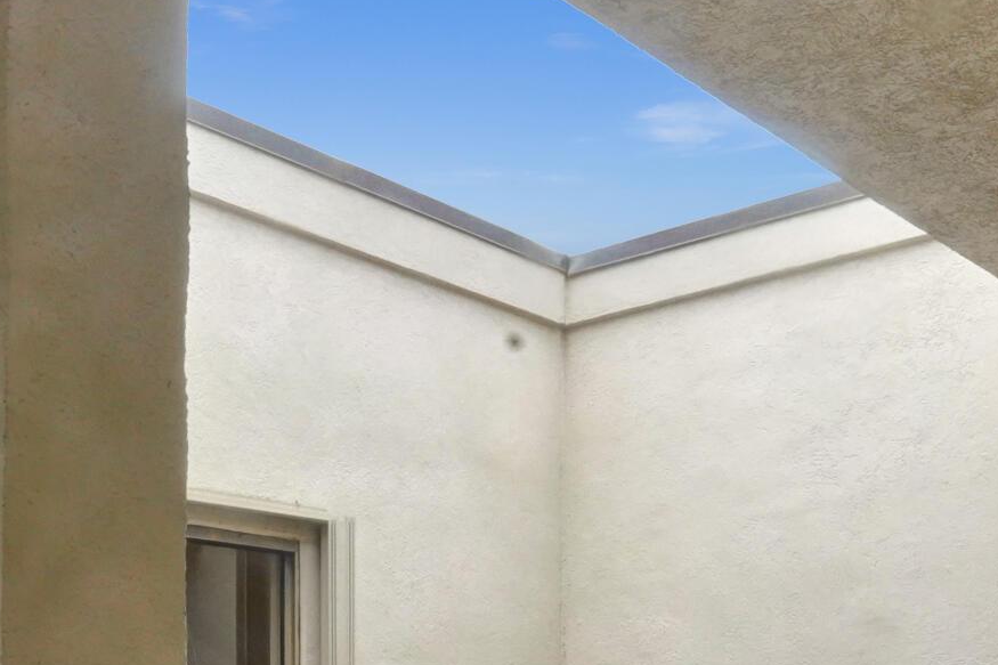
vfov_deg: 26.0
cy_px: 725
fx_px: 1330
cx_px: 178
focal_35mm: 48
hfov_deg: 39.3
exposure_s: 1/125
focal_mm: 14
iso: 2500
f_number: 20
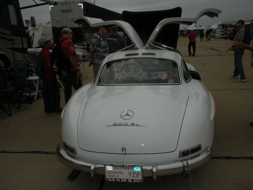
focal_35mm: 35
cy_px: 95
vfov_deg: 40.7
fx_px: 256
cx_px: 126
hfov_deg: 52.6
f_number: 5.6
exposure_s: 1/1312
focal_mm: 6.3
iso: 64
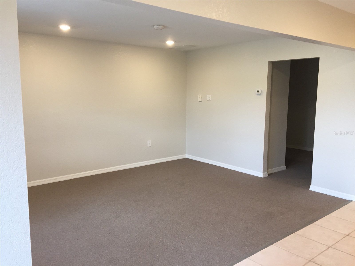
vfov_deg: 48.2
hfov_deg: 61.7
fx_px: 297
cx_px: 178
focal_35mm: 29
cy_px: 133
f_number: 2.2
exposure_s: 1/30
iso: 80
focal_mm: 4.15
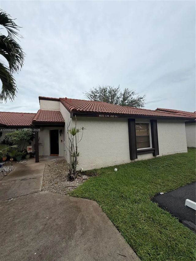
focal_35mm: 14
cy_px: 130
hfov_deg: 85.7
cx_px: 98
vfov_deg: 102.1
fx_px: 106
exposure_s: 1/770
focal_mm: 2.22
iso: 25
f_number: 2.2
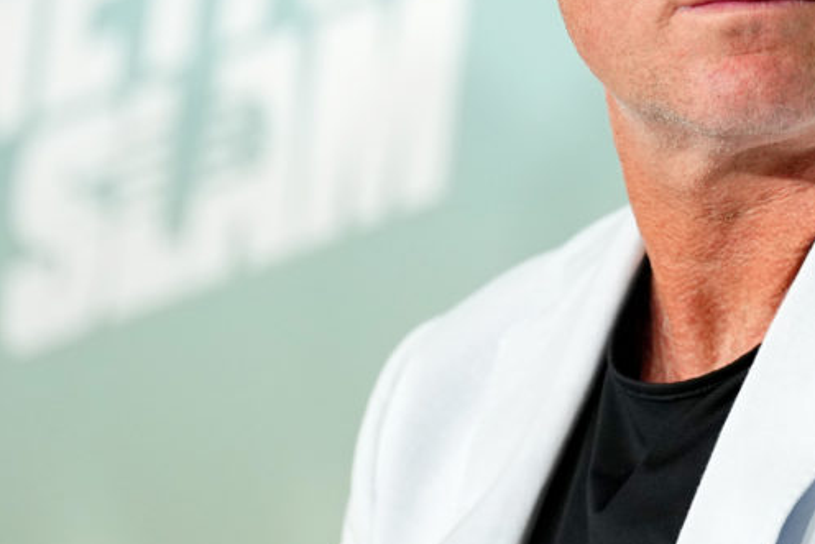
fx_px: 12771
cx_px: 682
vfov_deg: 2.4
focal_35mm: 564
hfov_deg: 3.7
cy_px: 12
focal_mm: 182
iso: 1600
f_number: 2.8
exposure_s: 1/500
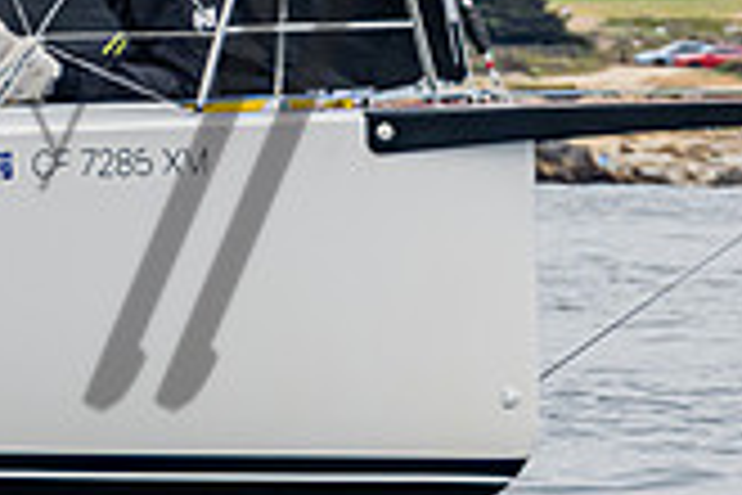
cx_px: 250
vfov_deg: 1.0
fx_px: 27843
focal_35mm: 1351
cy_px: -312
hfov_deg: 1.5
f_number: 8
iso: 640
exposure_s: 1/1600
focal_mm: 270
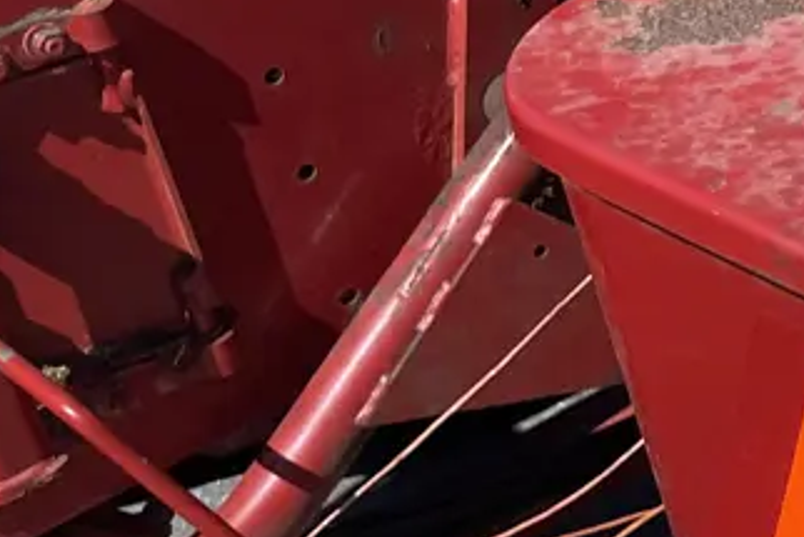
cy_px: 15
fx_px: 2703
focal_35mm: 121
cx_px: 1780
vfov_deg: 11.2
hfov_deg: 13.5
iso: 32
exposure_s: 1/2681
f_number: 1.6
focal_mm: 4.2
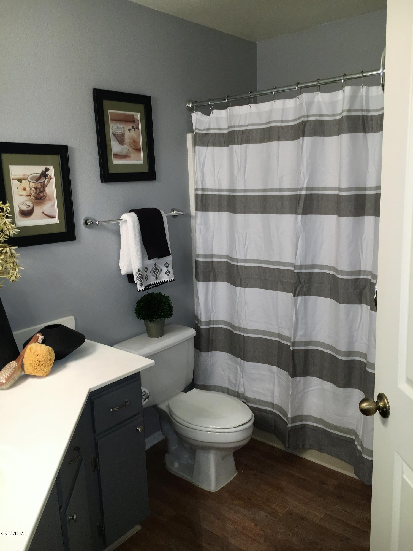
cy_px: 276
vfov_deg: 61.7
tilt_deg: -10.4
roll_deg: +2.4
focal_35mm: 29
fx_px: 461
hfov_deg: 48.2
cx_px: 206
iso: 64
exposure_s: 1/30
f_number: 2.2
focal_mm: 4.15
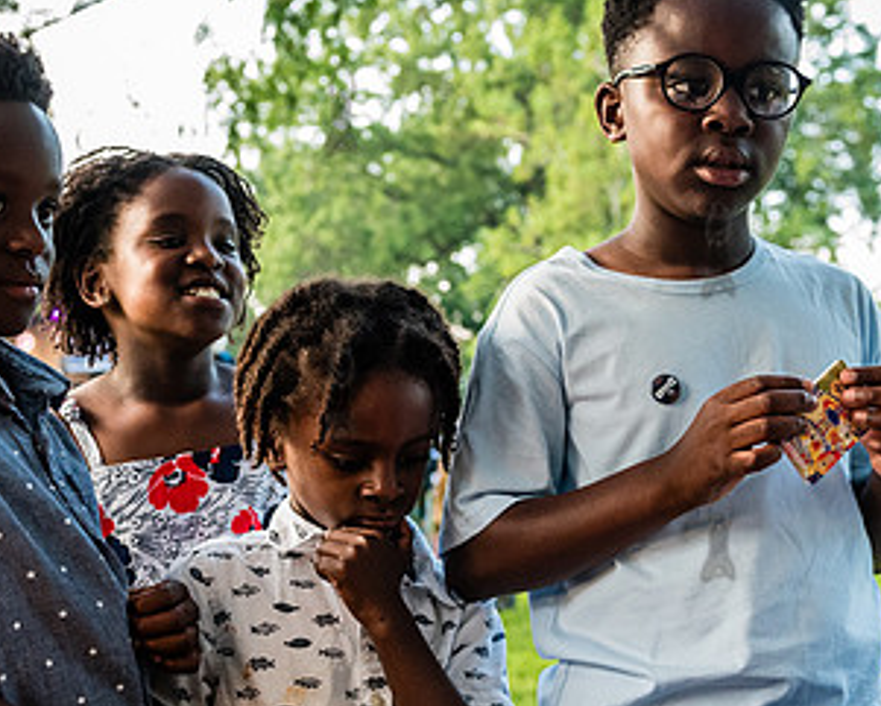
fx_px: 1461
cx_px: 340
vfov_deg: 27.1
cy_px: 388
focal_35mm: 56
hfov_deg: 33.4
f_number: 3.2
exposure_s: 1/200
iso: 4000
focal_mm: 31
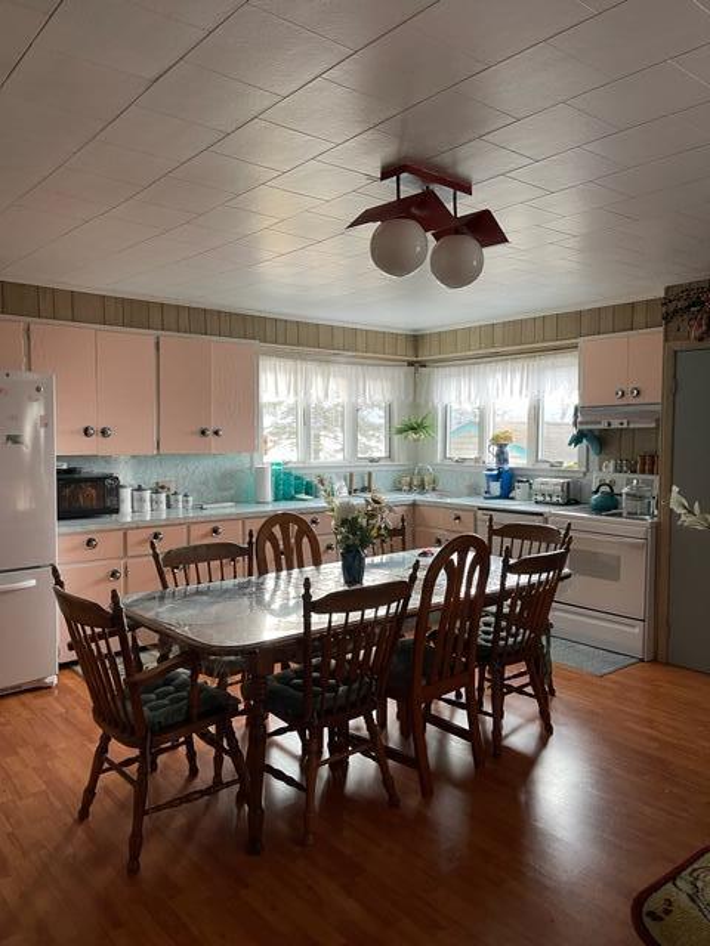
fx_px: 711
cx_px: 355
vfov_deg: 67.3
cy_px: 473
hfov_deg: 53.1
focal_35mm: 26
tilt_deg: -3.8
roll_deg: -0.8
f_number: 1.6
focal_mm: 5.1
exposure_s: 1/76
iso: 125
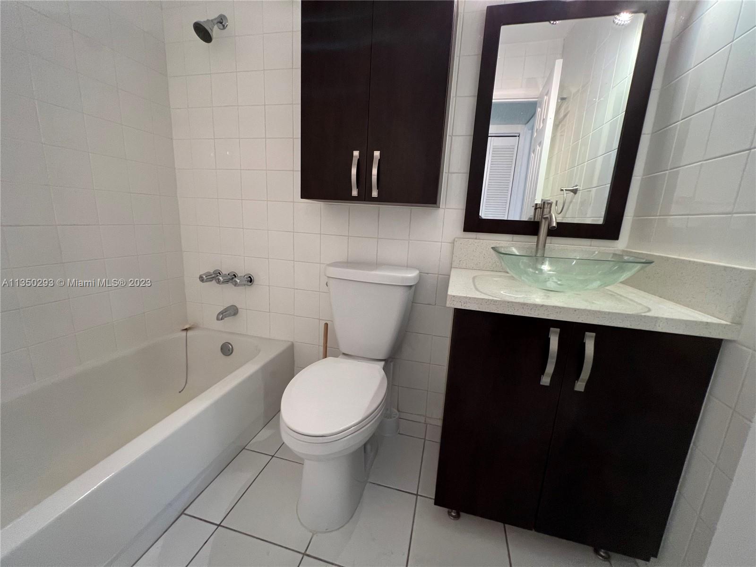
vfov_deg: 89.9
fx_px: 284
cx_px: 378
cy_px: 284
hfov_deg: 106.2
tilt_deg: -13.3
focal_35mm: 13
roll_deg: -3.2
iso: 200
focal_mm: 1.57
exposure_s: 1/60
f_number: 1.8
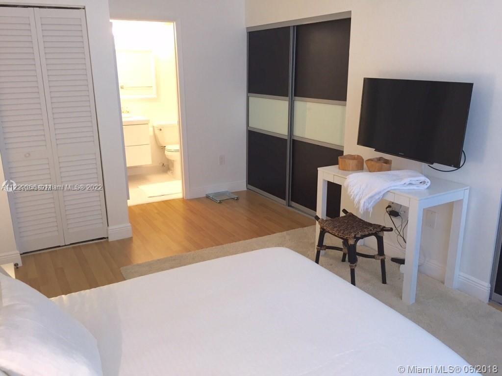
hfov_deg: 61.7
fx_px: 421
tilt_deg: -15.7
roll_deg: -0.2
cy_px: 188
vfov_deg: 48.2
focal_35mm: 29
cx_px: 251
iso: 80
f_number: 2.2
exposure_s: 1/30
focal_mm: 4.15
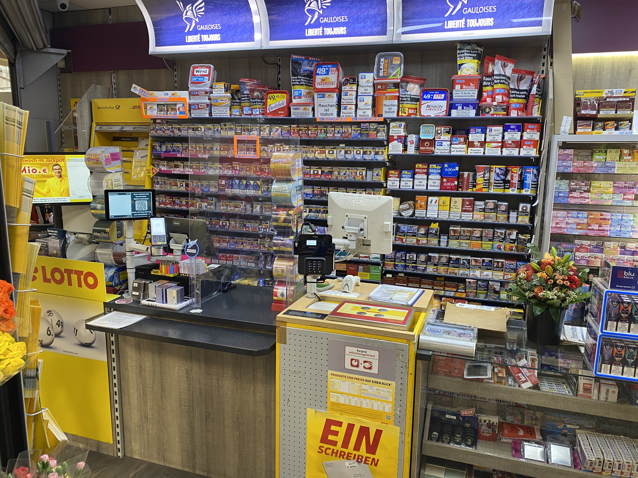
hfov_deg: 67.3
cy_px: 239
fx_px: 479
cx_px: 319
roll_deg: -1.5
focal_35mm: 26
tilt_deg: -9.6
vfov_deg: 53.1
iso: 80
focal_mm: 4.25
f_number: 1.8
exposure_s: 1/50
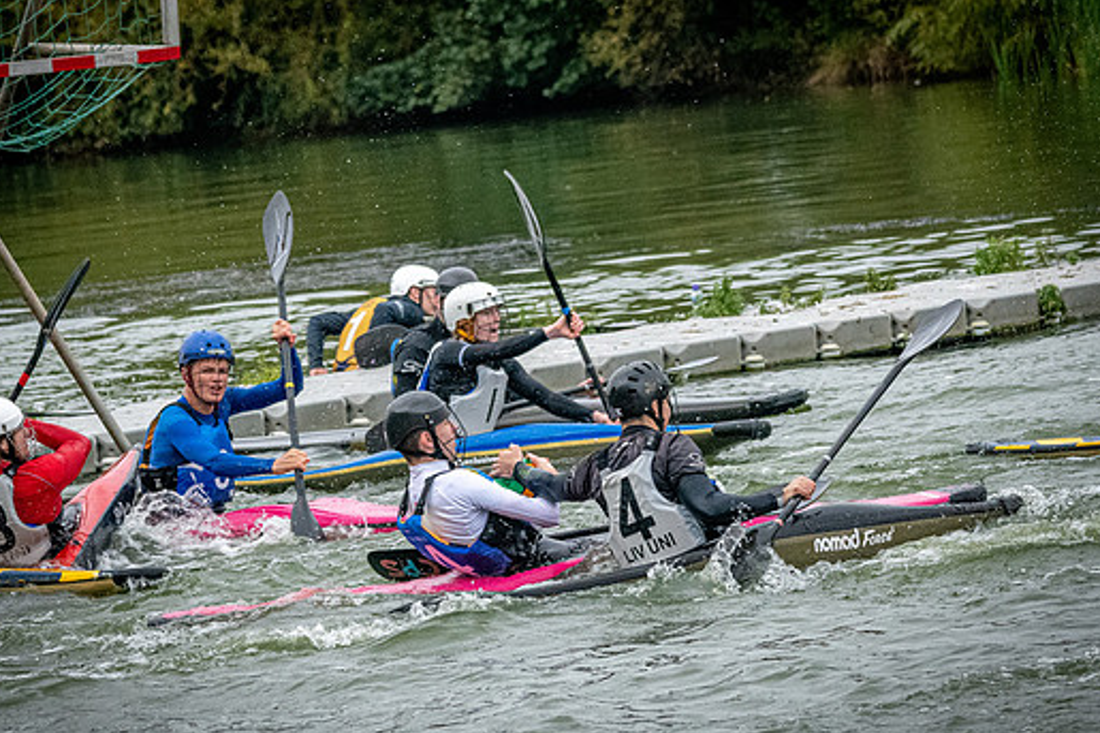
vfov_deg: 4.3
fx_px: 9682
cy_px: 482
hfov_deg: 6.5
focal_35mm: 317
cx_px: 651
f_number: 8
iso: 3200
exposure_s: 1/2500
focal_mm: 185
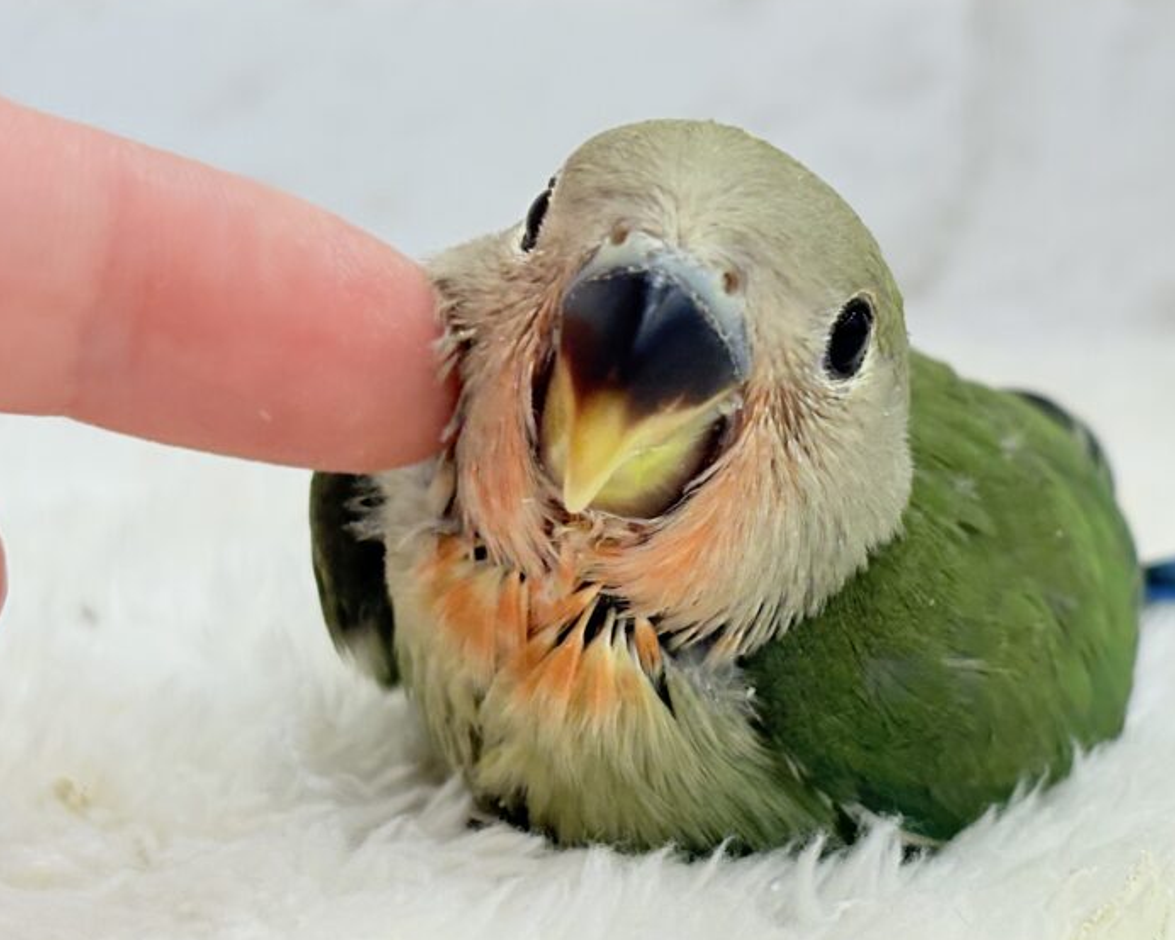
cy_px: 446
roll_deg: +1.1
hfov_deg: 21.6
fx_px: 3061
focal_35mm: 88
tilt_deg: -10.8
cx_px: 839
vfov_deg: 17.5
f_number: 1.6
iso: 80
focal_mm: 5.96
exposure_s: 1/100
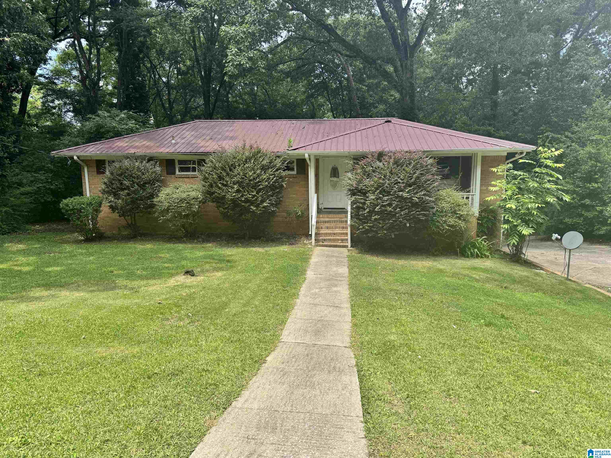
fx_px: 424
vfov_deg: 56.8
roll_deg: +0.6
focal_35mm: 24
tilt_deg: -10.2
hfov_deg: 71.6
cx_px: 306
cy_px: 229
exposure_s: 1/1637
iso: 80
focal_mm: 6.76
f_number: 1.78
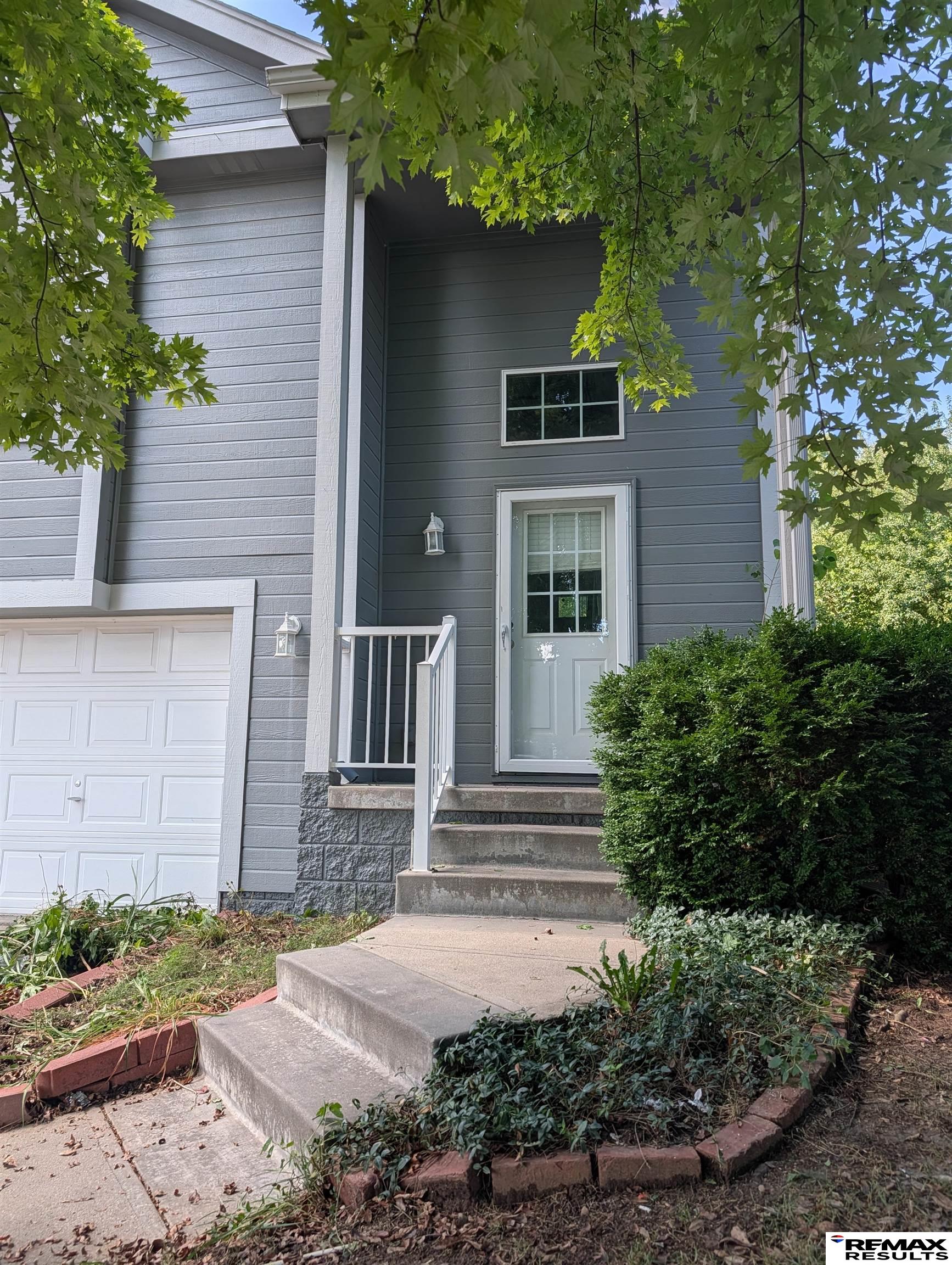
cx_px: 476
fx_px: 878
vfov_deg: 71.5
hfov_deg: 56.9
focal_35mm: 24
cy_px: 632
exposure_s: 1/999
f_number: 1.68
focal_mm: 6.9
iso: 19
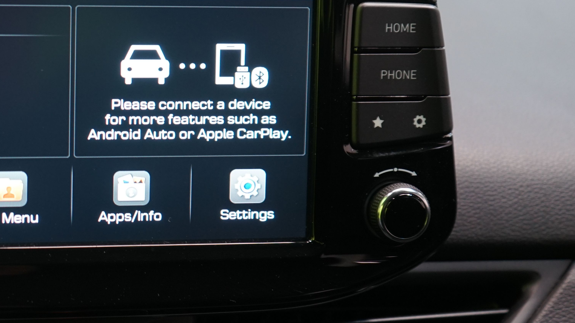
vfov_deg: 17.4
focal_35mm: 69
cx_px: 40
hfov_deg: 29.1
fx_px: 1052
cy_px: 76
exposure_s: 1/30
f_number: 4
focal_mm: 33
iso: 640
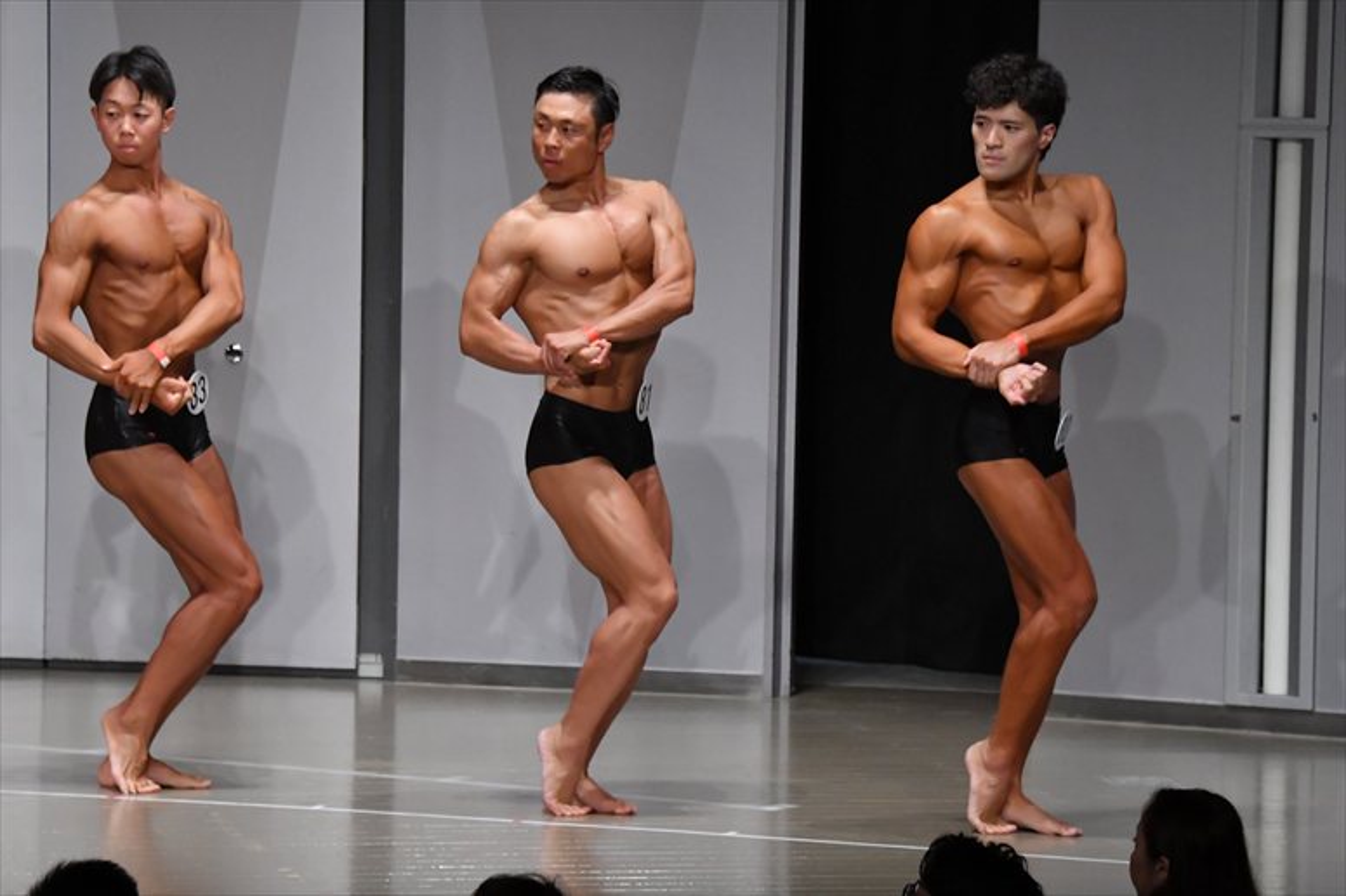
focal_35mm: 202
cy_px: 448
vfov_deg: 6.8
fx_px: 7549
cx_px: 673
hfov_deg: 10.2
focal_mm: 135
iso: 5000
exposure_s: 1/400
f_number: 5.6
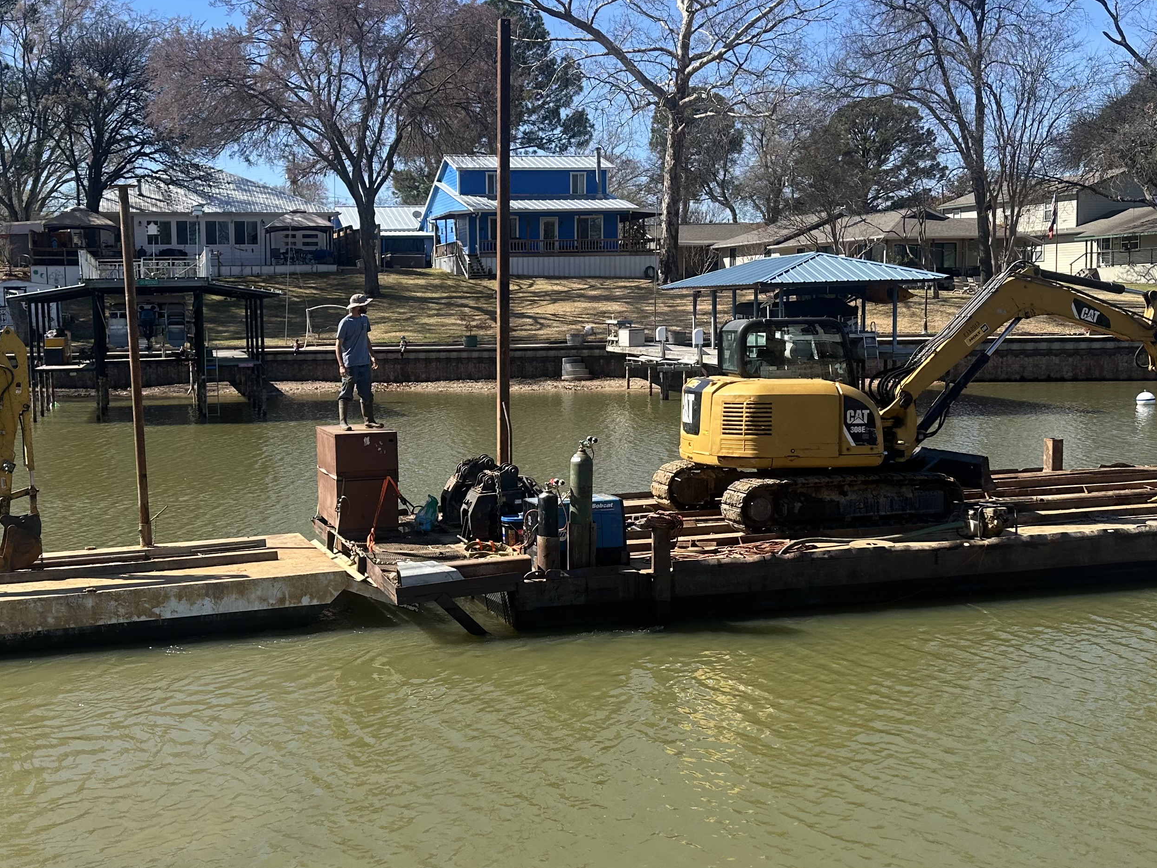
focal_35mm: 39
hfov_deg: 47.2
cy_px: 416
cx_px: 402
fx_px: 1304
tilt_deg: -4.6
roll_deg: +1.7
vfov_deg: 36.8
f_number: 1.78
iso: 80
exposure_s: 1/2732
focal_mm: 6.86
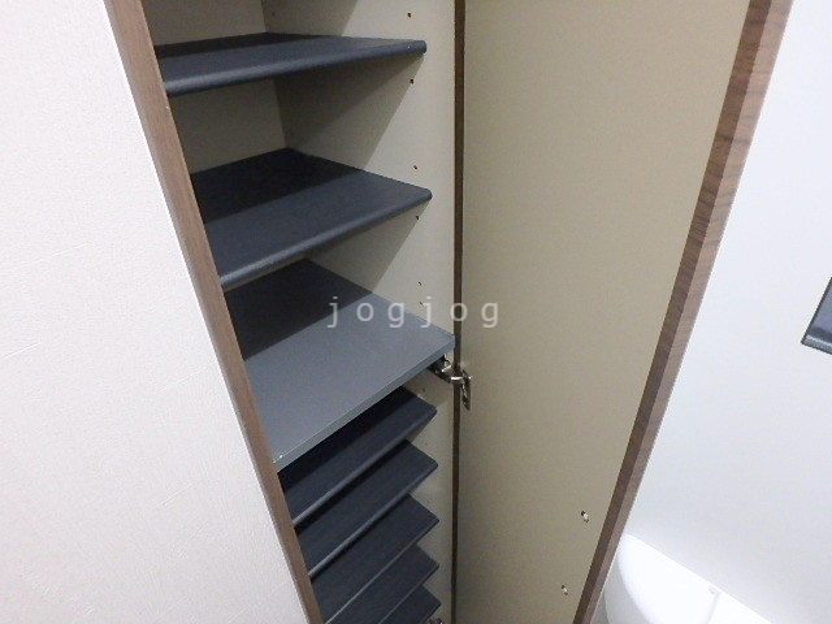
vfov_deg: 63.4
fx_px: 505
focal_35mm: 21
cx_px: 416
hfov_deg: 79.0
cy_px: 312
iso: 800
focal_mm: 3.7
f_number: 3.5
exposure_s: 1/13
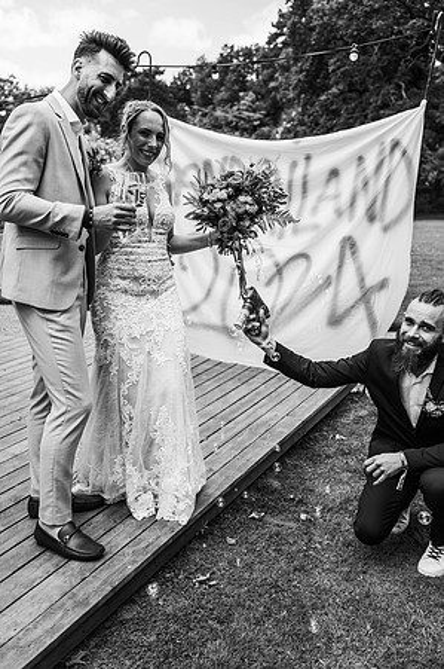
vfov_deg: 54.5
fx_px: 649
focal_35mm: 35
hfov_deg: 37.8
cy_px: 334
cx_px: 222
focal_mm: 35
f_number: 2.8
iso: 100
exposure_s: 1/1250
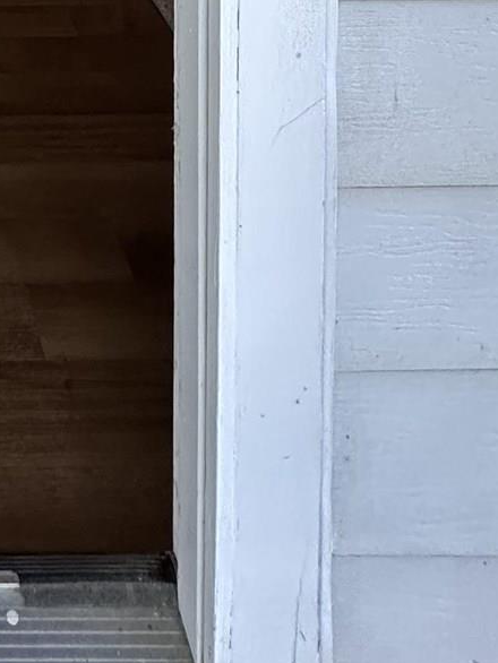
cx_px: -192
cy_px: -490
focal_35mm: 55
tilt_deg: -1.8
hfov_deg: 22.9
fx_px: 1054
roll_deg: +0.4
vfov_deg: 22.6
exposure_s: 1/120
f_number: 2.2
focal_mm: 2.22
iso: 200
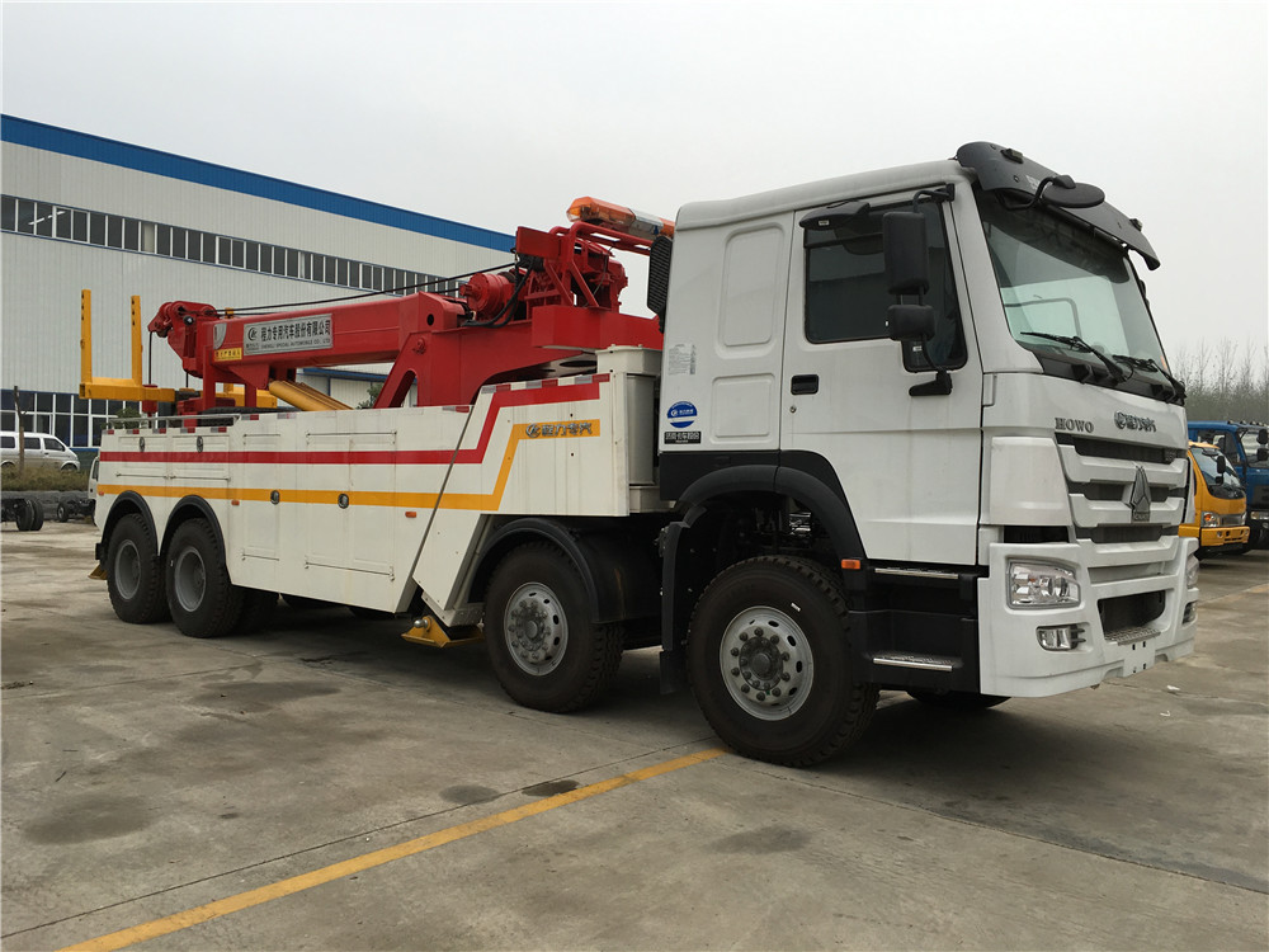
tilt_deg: +0.6
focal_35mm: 29
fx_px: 1063
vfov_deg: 48.2
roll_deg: -0.1
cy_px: 476
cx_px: 634
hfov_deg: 61.7
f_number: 2.2
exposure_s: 1/356
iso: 25
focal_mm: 4.15
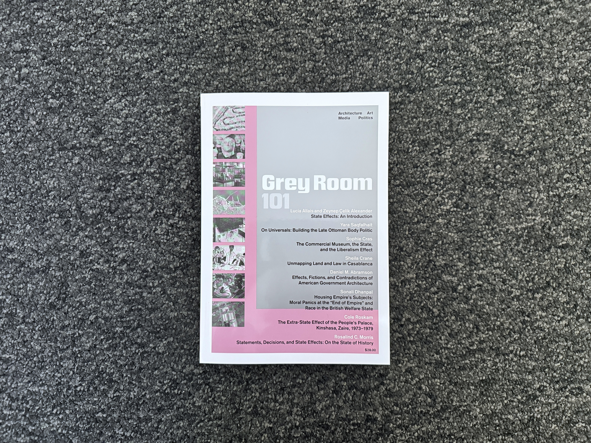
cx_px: 296
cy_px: 222
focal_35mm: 24
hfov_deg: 71.6
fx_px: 410
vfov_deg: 56.8
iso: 800
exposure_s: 1/60
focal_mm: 6.76
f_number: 1.78
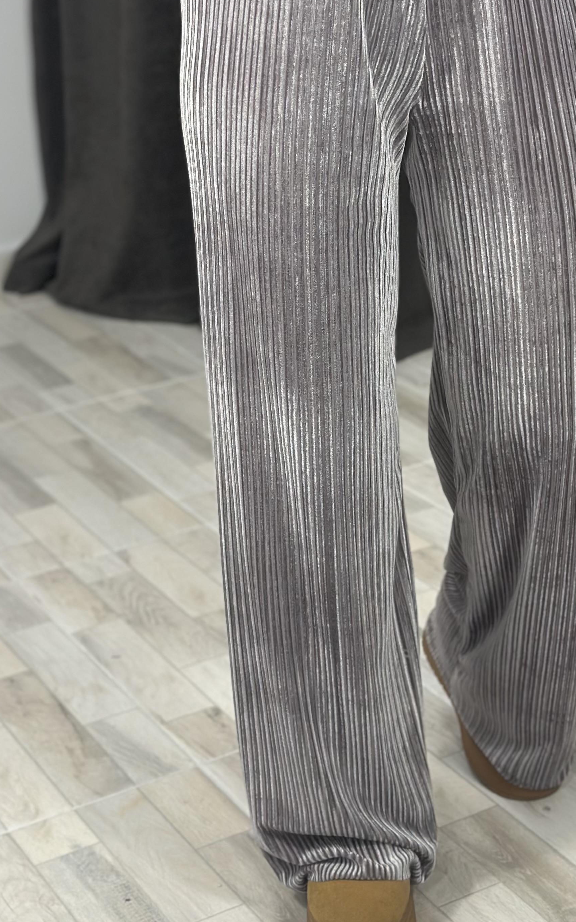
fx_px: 1883
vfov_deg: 27.5
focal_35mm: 75
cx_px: 317
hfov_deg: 17.4
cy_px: 389
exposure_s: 1/100
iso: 160
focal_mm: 6.86
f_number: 1.78
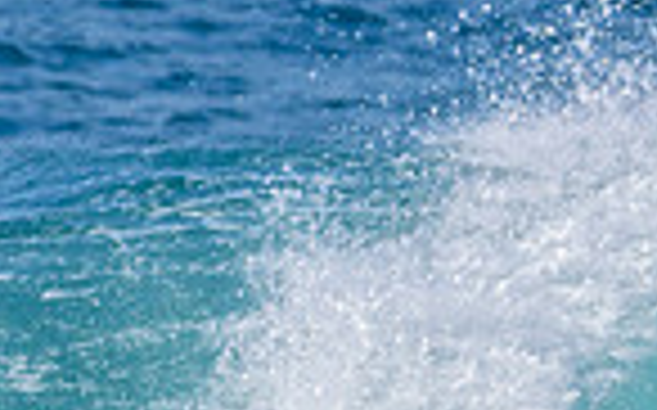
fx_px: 54247
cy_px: 534
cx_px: 756
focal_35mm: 3032
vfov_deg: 0.4
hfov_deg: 0.7
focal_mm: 500
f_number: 5.6
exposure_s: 1/2000
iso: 250
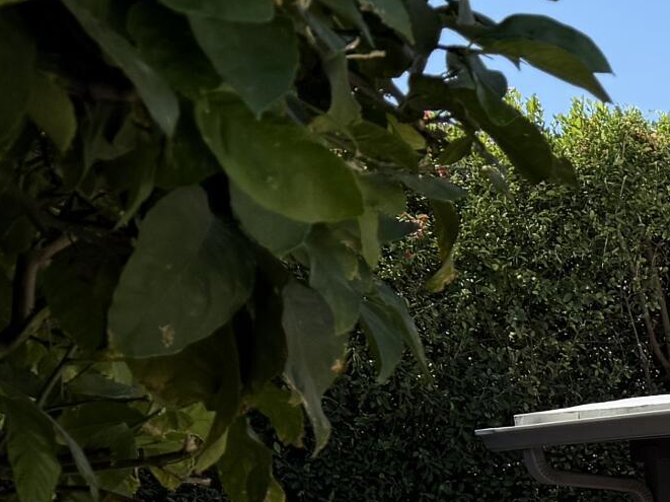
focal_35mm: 109
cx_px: 1468
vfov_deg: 12.9
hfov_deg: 14.1
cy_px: 756
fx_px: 2109
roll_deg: +1.1
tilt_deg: -6.6
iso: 80
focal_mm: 6.76
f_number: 1.78
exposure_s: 1/3279
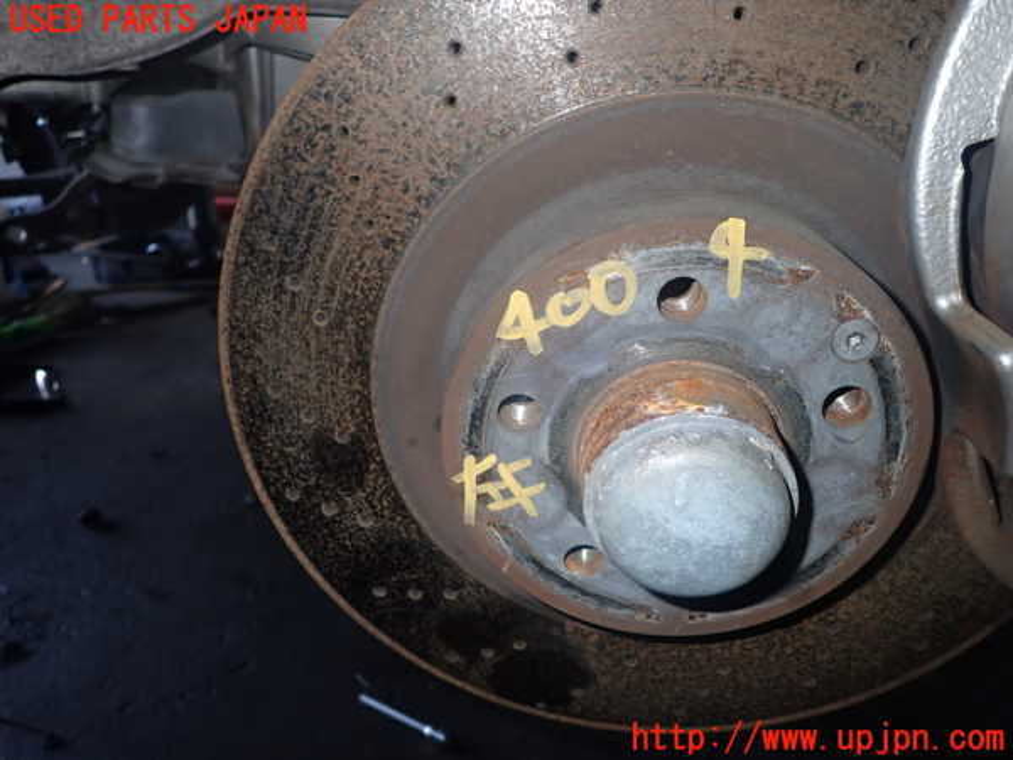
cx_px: 506
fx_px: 732
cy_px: 380
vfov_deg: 54.9
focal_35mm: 25
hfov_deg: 69.4
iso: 250
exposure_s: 1/30
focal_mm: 4.5
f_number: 5.6
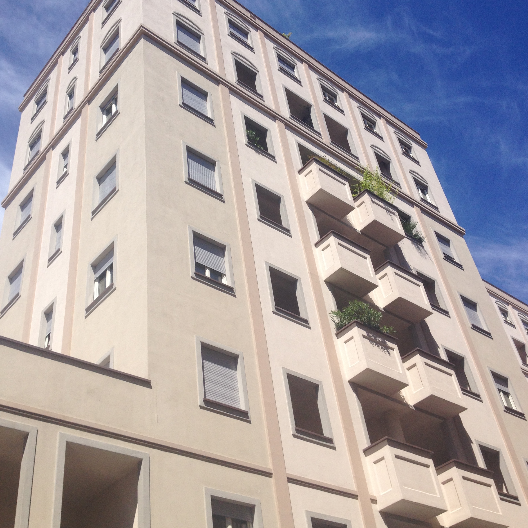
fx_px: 742
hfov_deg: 39.2
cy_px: 221
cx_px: 255
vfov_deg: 39.1
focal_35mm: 43
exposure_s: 1/2123
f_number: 2.4
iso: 50
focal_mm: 4.28
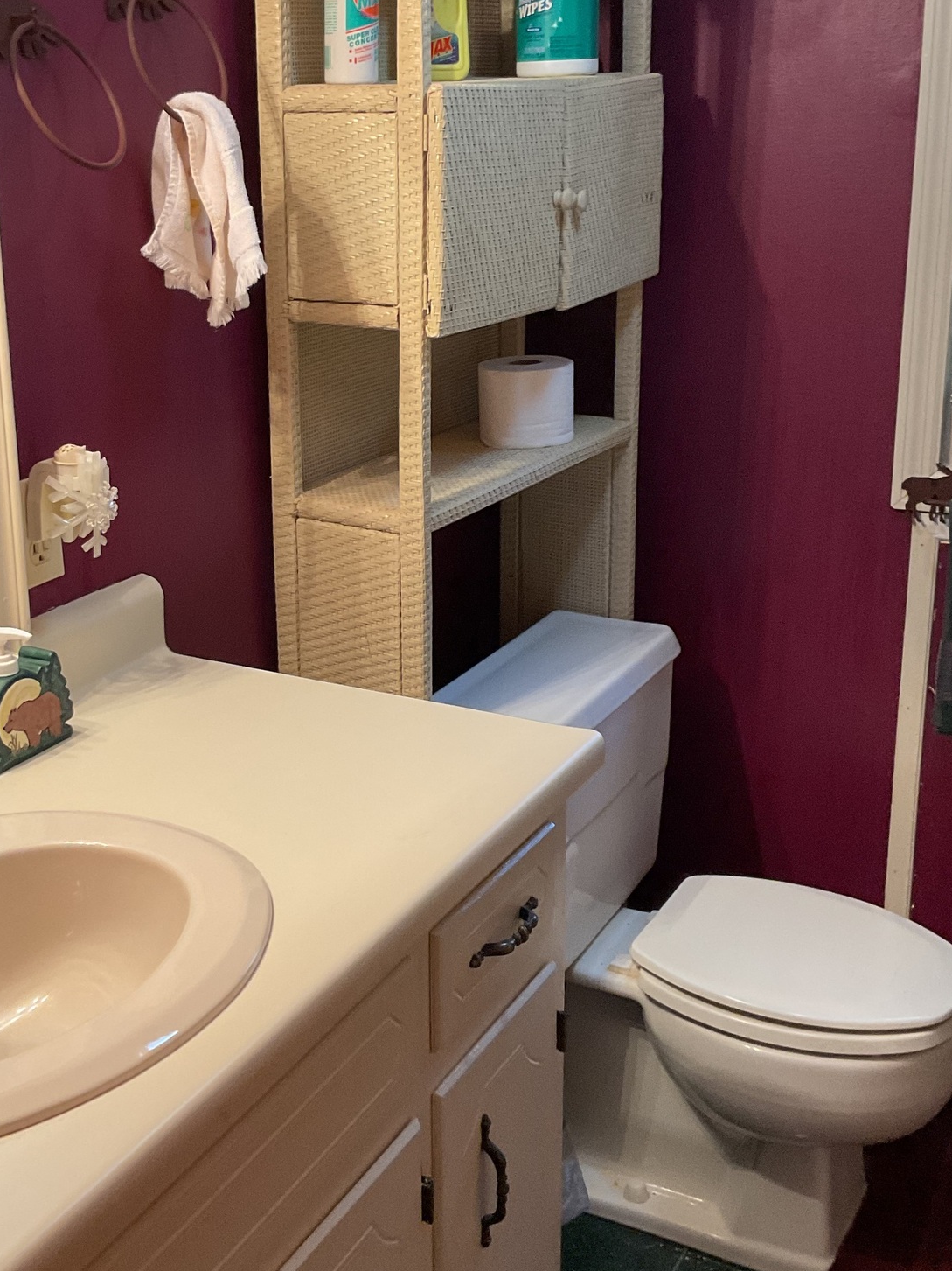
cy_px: 572
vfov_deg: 41.2
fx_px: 1688
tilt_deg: -15.8
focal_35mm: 46
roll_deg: +0.6
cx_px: 359
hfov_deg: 31.4
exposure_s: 1/60
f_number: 1.8
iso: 125
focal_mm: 3
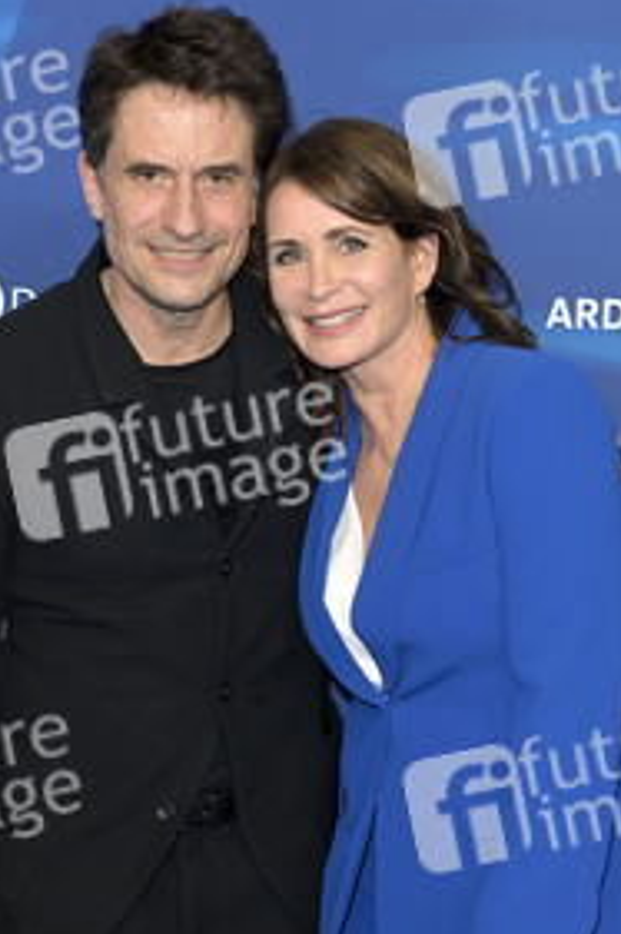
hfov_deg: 14.5
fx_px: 2435
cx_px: 272
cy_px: 628
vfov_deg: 21.6
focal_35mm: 94
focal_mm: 66
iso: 1000
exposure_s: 1/250
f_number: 5.6
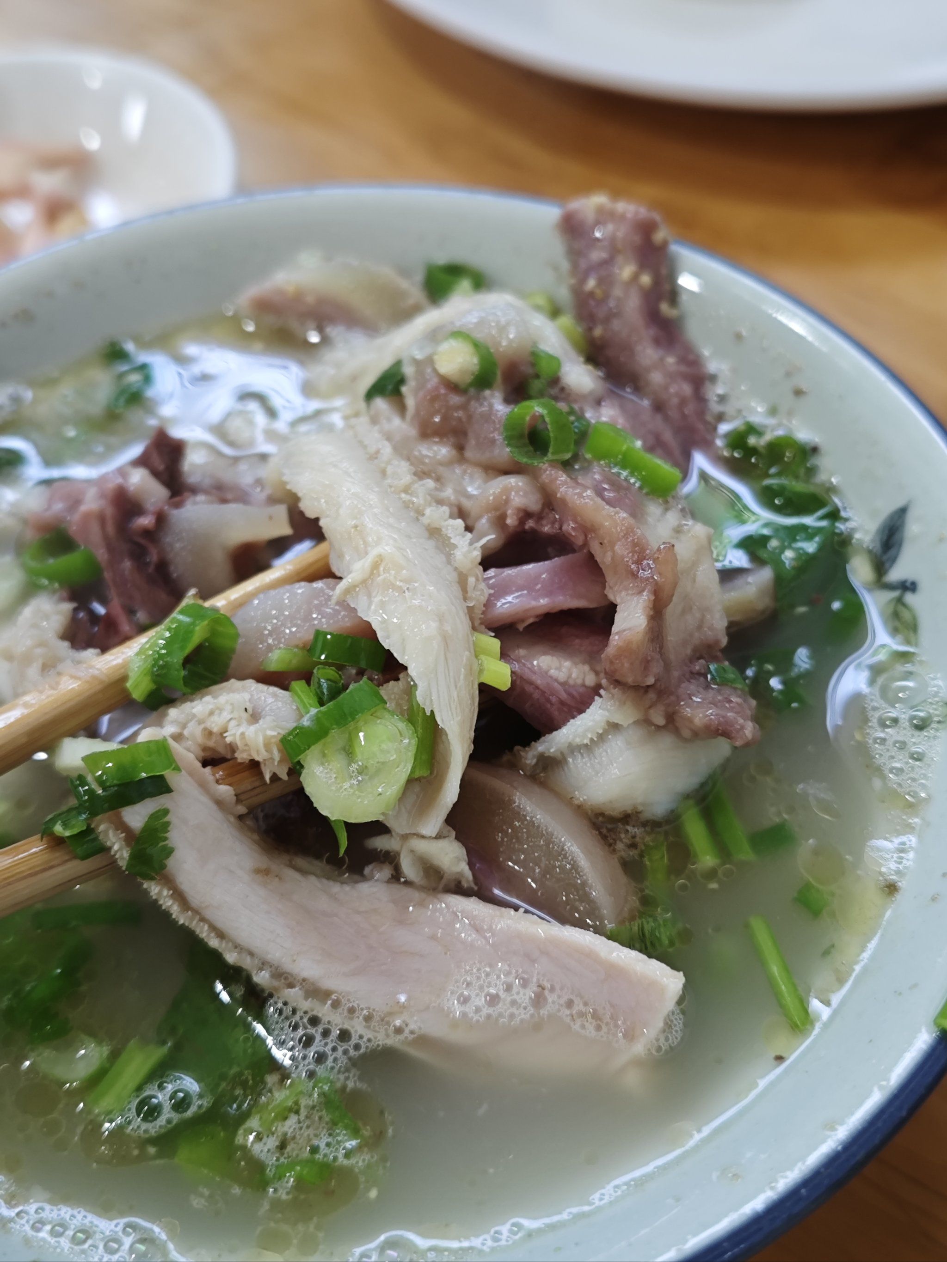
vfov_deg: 46.8
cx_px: 474
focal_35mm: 40
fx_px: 1459
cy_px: 631
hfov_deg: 36.0
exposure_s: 1/53.2
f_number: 1.6
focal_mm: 6.55
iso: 400
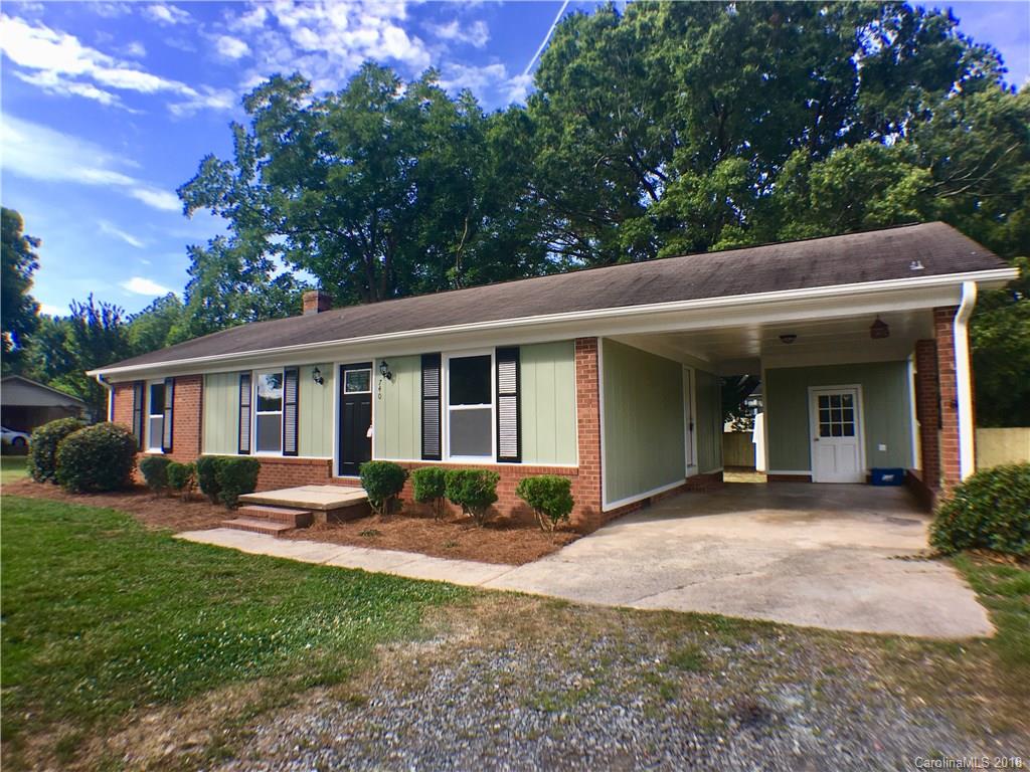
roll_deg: +1.1
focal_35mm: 29
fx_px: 863
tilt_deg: +5.8
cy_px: 386
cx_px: 515
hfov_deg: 61.7
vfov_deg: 48.2
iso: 25
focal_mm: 4.15
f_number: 2.2
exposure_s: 1/434
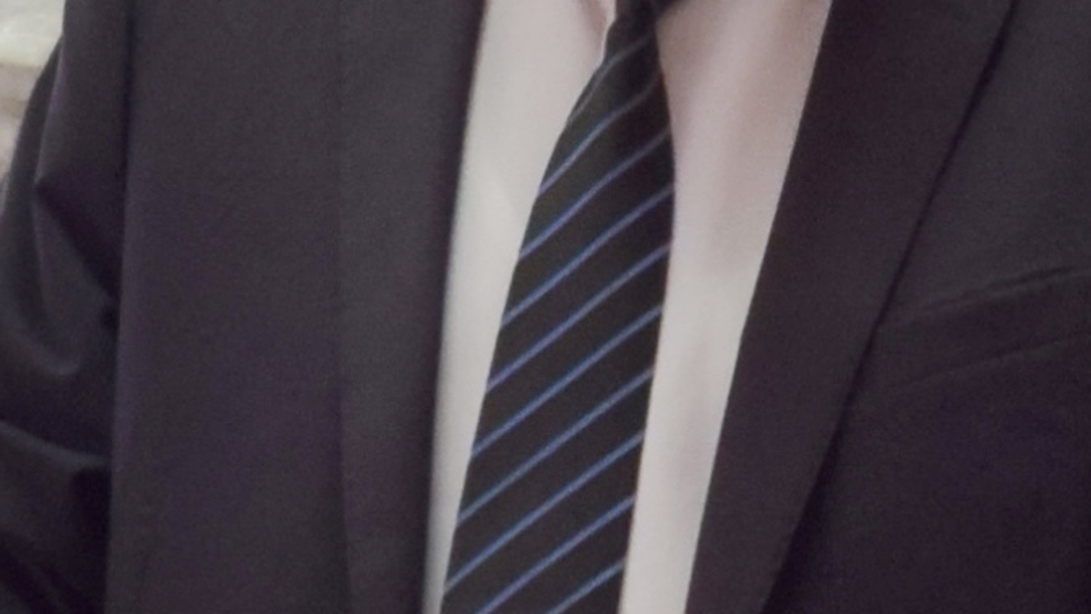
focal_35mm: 275
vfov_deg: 4.4
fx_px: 7948
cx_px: 357
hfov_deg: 7.8
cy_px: -3
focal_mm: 55
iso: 640
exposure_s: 1/60
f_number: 5.6
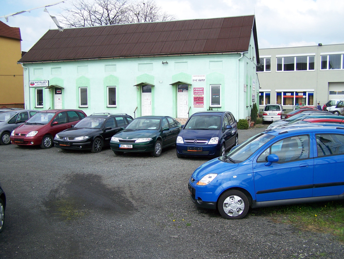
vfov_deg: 37.8
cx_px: 172
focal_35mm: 38
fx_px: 378
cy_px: 130
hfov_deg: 48.9
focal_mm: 6.3
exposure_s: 1/1000
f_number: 2.8
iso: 80
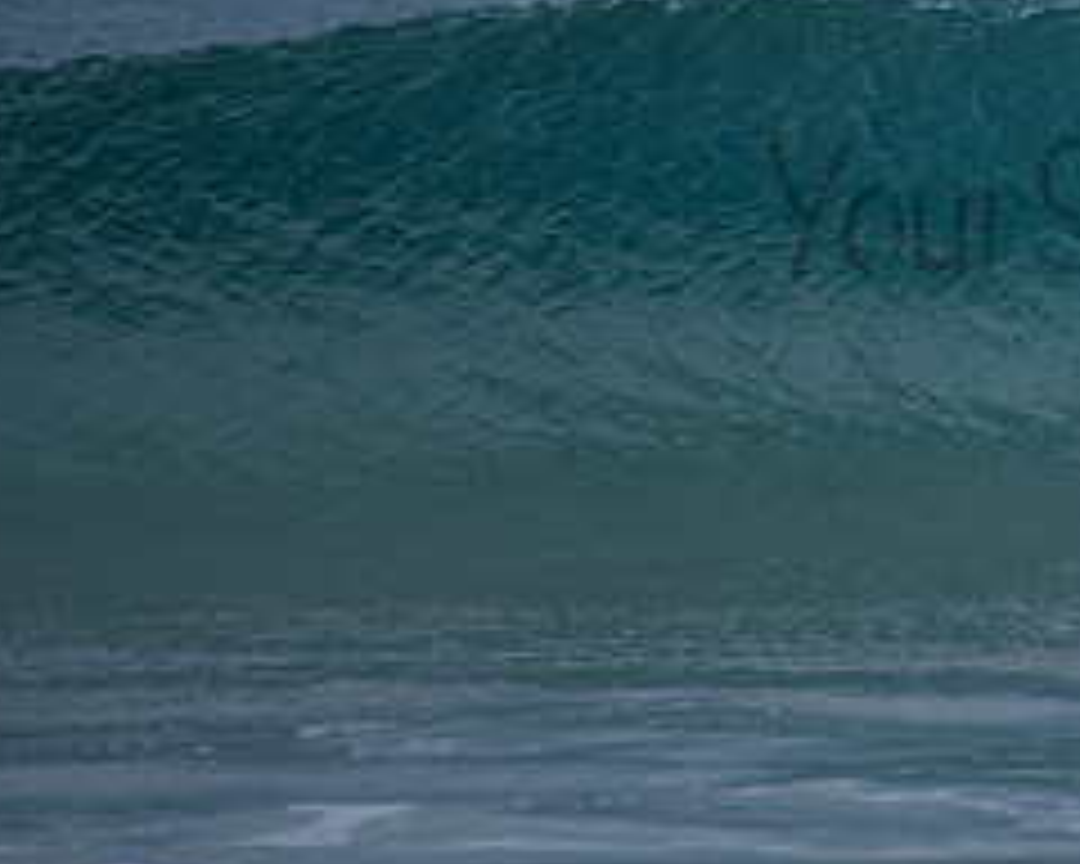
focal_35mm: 1156
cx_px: 1233
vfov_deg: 1.3
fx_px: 36950
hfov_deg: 1.7
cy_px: 169
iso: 140
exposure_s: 1/800
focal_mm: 500
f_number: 5.6
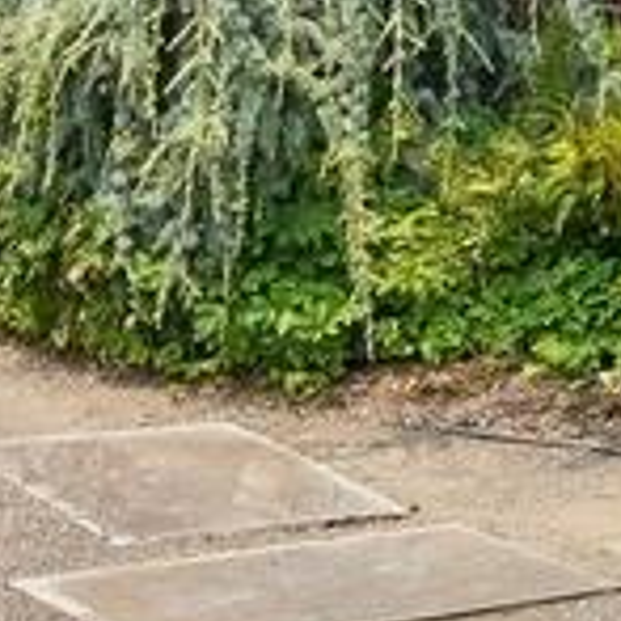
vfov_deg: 9.5
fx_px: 3636
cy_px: -279
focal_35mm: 179
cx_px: 874
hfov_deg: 9.5
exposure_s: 1/400
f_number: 11
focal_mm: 21.5
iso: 400
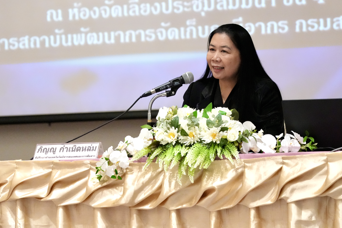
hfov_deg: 10.4
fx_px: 1881
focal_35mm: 198
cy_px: 100
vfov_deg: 6.9
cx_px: 141
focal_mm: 159
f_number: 7.1
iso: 16000
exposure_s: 1/250
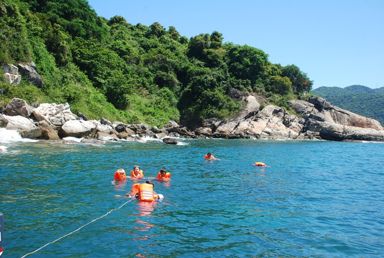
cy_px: 129
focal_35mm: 42
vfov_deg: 32.0
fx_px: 449
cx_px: 192
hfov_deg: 46.3
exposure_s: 1/160
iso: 100
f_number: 6.3
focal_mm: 28
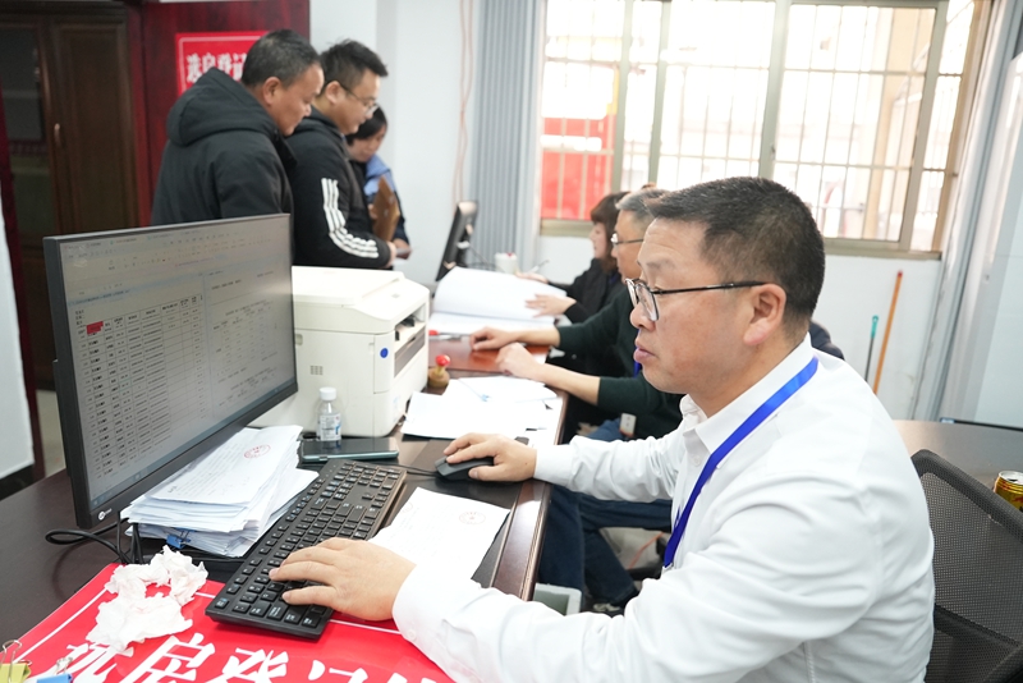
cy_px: 342
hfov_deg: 73.7
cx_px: 512
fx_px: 682
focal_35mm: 24
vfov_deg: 53.2
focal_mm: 24
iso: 4000
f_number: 2.8
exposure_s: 1/1000
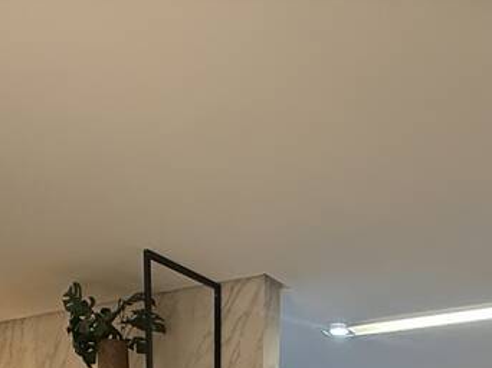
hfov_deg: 32.5
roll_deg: -2.3
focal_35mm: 59
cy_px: 772
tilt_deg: -12.5
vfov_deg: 16.9
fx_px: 838
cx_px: 321
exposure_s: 1/60
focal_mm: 2.22
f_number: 2.2
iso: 250
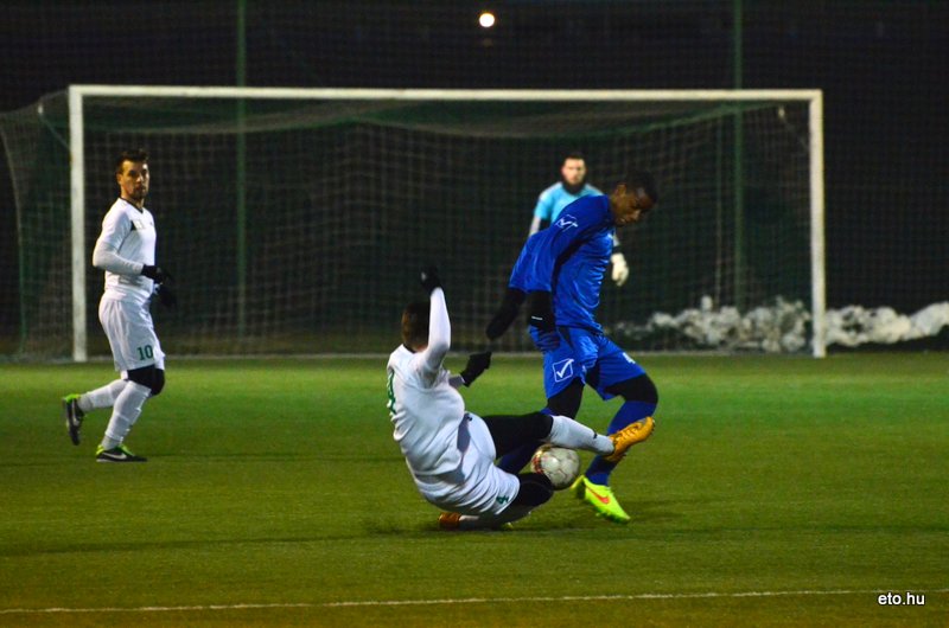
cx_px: 474
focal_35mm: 360
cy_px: 314
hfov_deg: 5.7
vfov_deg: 3.8
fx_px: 9471
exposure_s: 1/250
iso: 5000
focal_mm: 240
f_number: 5.6
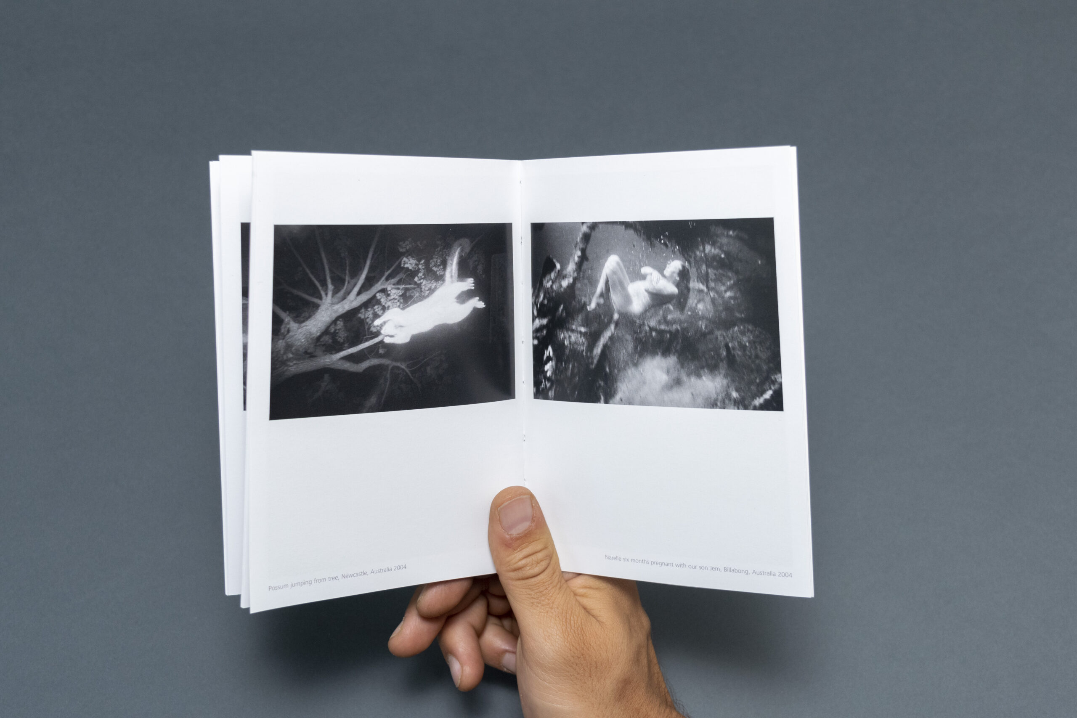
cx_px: 538
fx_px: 1346
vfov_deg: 29.9
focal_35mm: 45
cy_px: 359
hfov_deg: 43.6
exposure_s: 1/200
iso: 800
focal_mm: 30
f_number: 5.6
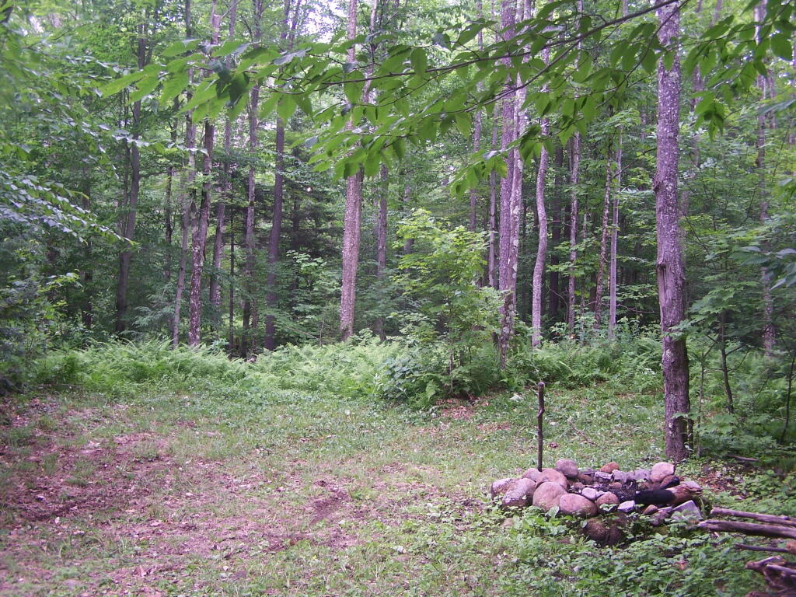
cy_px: 298
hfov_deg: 49.0
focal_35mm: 38
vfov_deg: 37.7
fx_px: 874
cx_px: 398
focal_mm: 6.3
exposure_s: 1/50
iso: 80
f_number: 2.8
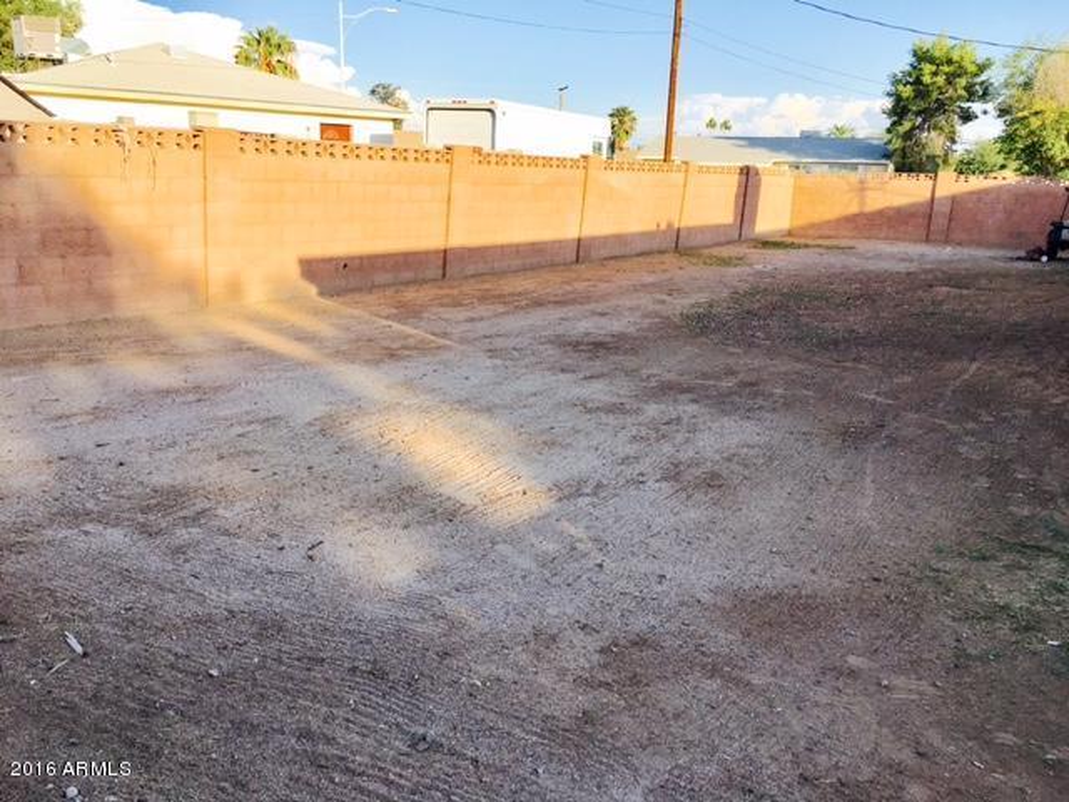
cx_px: 534
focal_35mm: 29
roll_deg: -2.0
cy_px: 401
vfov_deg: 48.2
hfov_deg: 61.7
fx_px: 896
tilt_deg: -14.1
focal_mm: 4.15
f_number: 2.2
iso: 25
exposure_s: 1/927
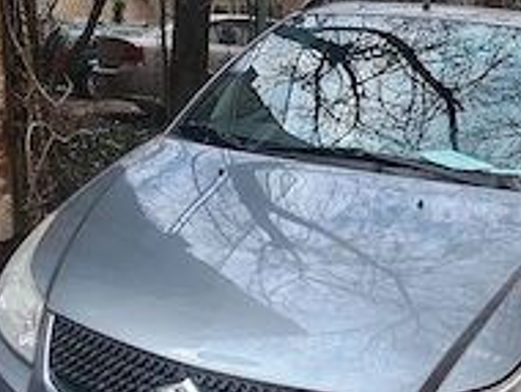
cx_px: 321
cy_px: 178
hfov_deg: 45.4
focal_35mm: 41
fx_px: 618
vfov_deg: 35.2
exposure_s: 1/424
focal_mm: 2.2
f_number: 2.2
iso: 50
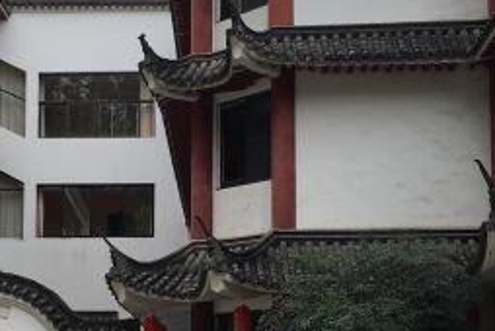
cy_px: 267
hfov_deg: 24.2
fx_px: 1143
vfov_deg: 16.4
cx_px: 120
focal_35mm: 83
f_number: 2.2
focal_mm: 4.15
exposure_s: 1/668
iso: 25
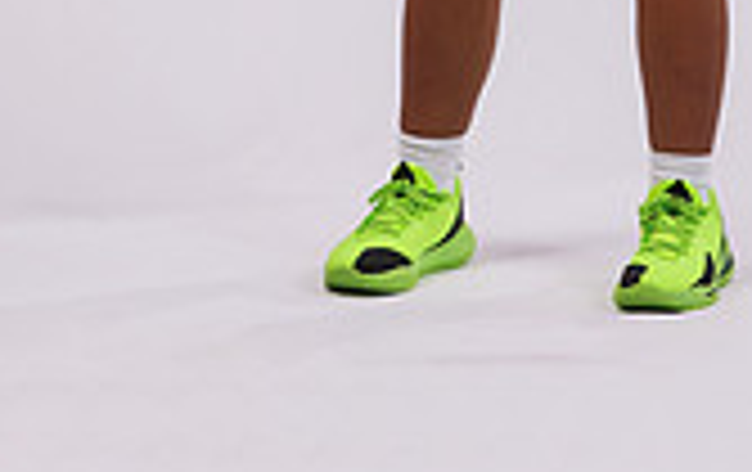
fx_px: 3942
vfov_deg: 6.6
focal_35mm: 192
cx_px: 558
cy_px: -499
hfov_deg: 10.9
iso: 160
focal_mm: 70
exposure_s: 1/125
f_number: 11
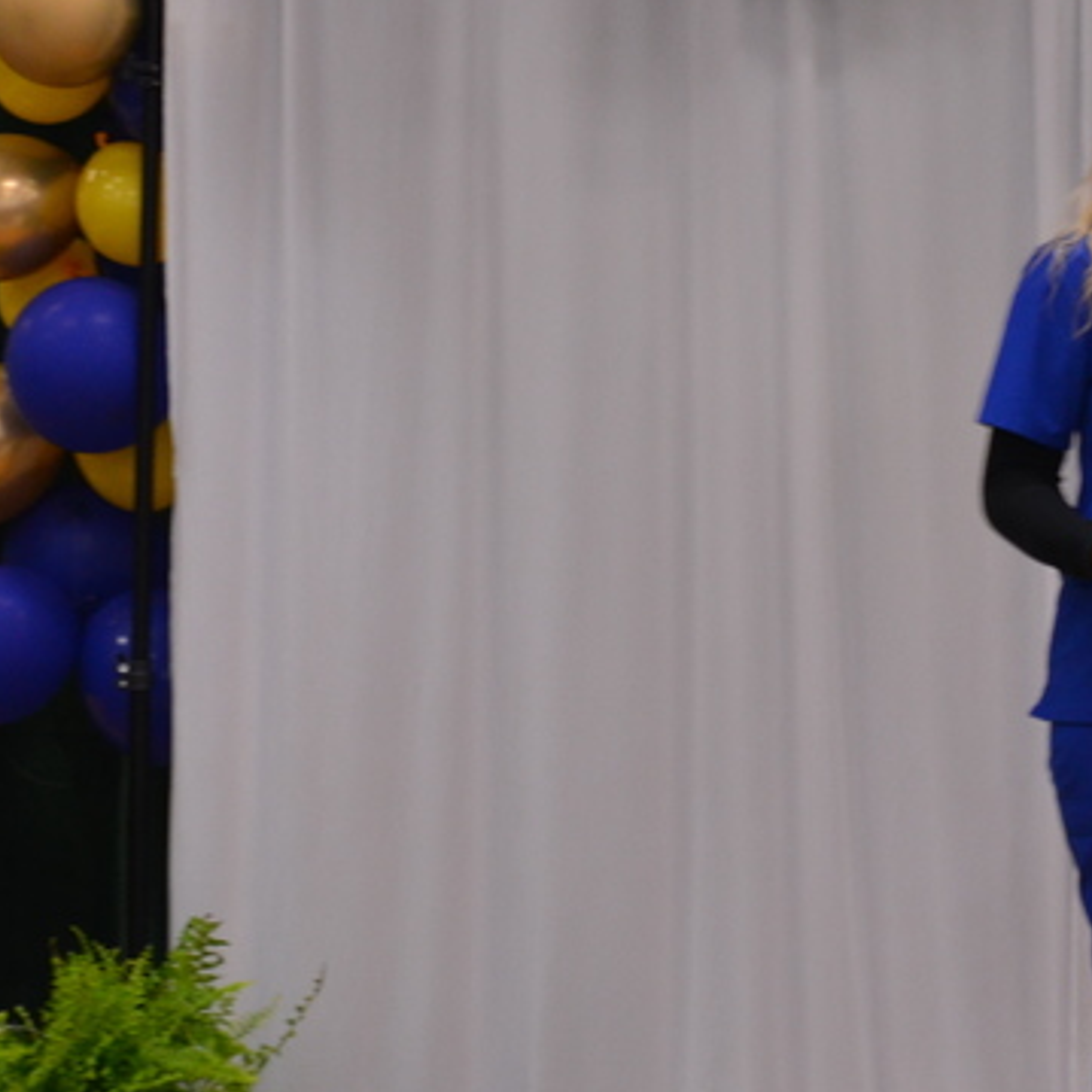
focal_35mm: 363
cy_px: 259
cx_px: 1104
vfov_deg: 4.8
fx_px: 12956
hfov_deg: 4.8
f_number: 5.6
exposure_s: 1/30
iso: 800
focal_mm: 100
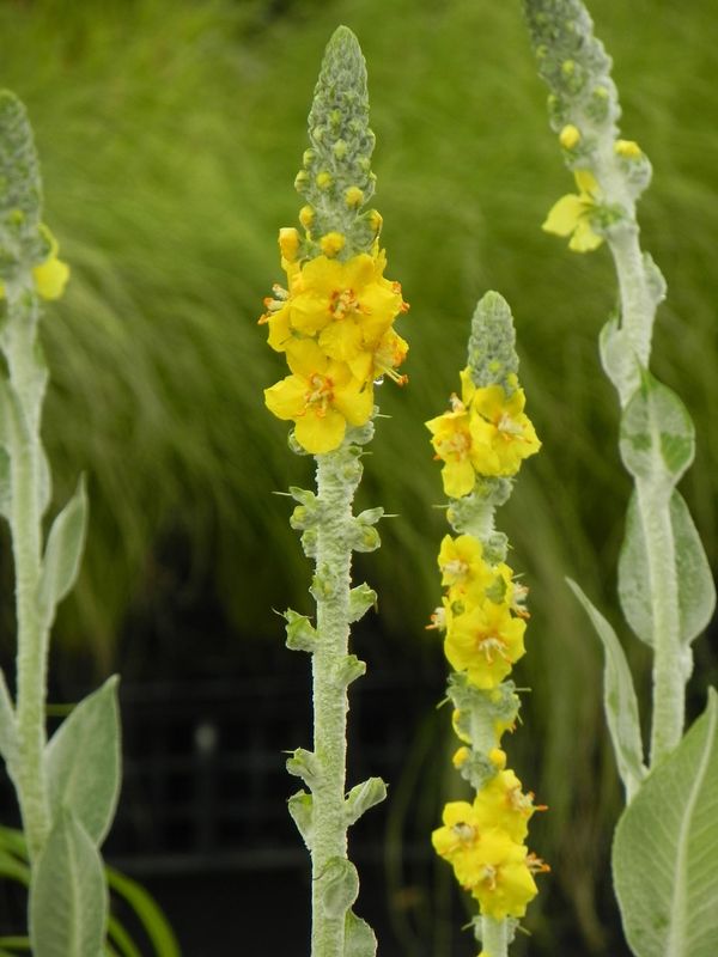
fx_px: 13302
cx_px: 359
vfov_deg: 4.1
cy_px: 478
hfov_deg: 3.1
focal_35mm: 481
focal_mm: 85.6
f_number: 5
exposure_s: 1/500
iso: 160
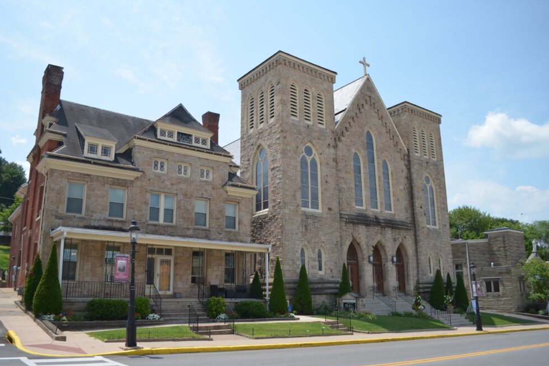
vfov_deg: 46.4
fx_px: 427
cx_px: 274
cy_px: 185
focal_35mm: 28
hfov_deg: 65.5
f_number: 3.5
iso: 200
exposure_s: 1/2000
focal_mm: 18
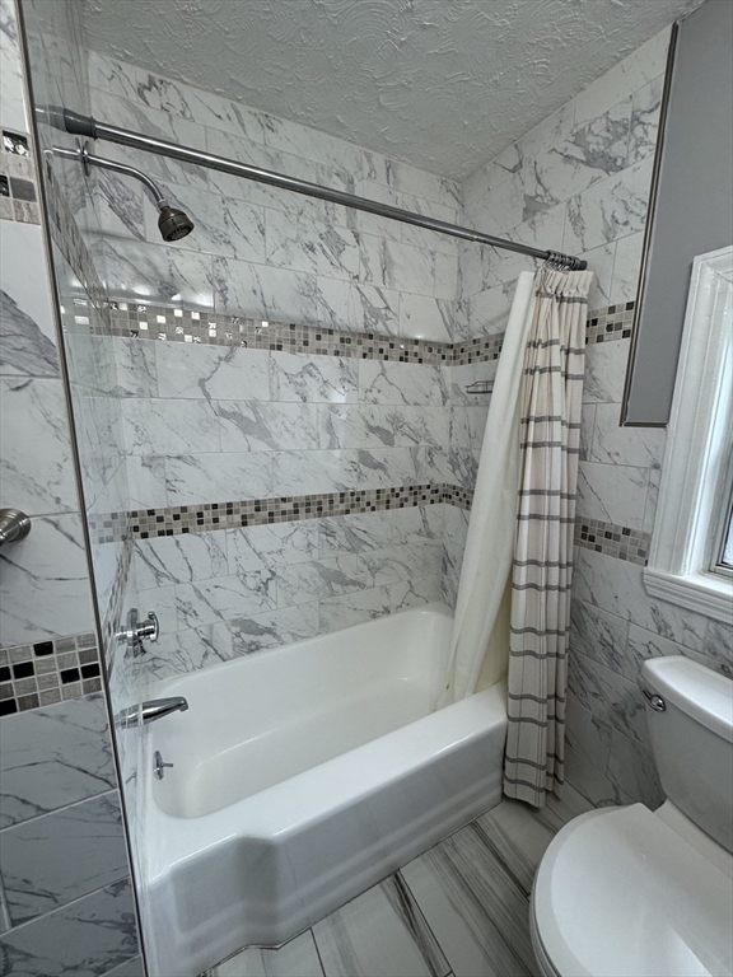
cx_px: 366
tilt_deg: -10.8
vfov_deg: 102.1
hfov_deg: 85.7
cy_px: 488
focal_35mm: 14
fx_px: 395
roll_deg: -0.5
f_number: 2.2
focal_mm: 2.22
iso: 160
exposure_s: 1/120
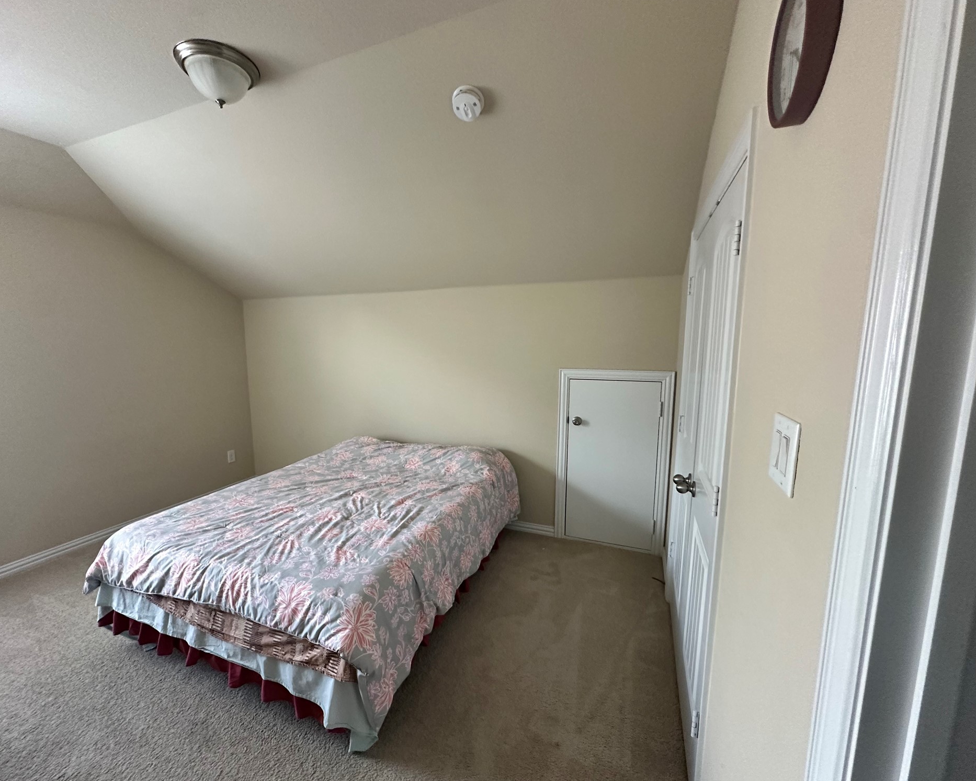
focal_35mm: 15
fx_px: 433
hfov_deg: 96.6
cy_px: 398
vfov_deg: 84.0
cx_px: 448
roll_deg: +0.1
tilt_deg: -7.7
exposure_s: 1/60
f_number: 2.2
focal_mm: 2.22
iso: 320
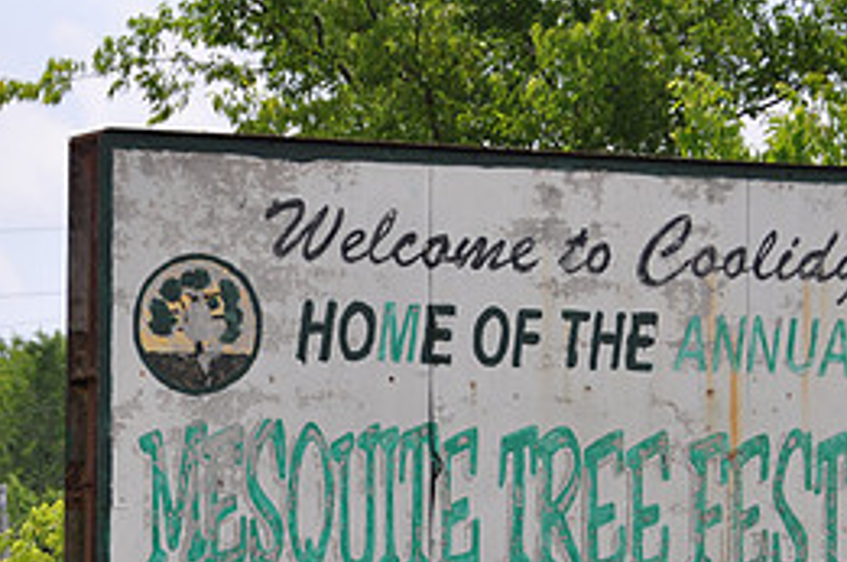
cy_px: 447
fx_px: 6106
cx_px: 380
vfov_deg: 5.3
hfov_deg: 7.9
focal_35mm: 260
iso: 200
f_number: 5.6
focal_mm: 78
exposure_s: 1/500
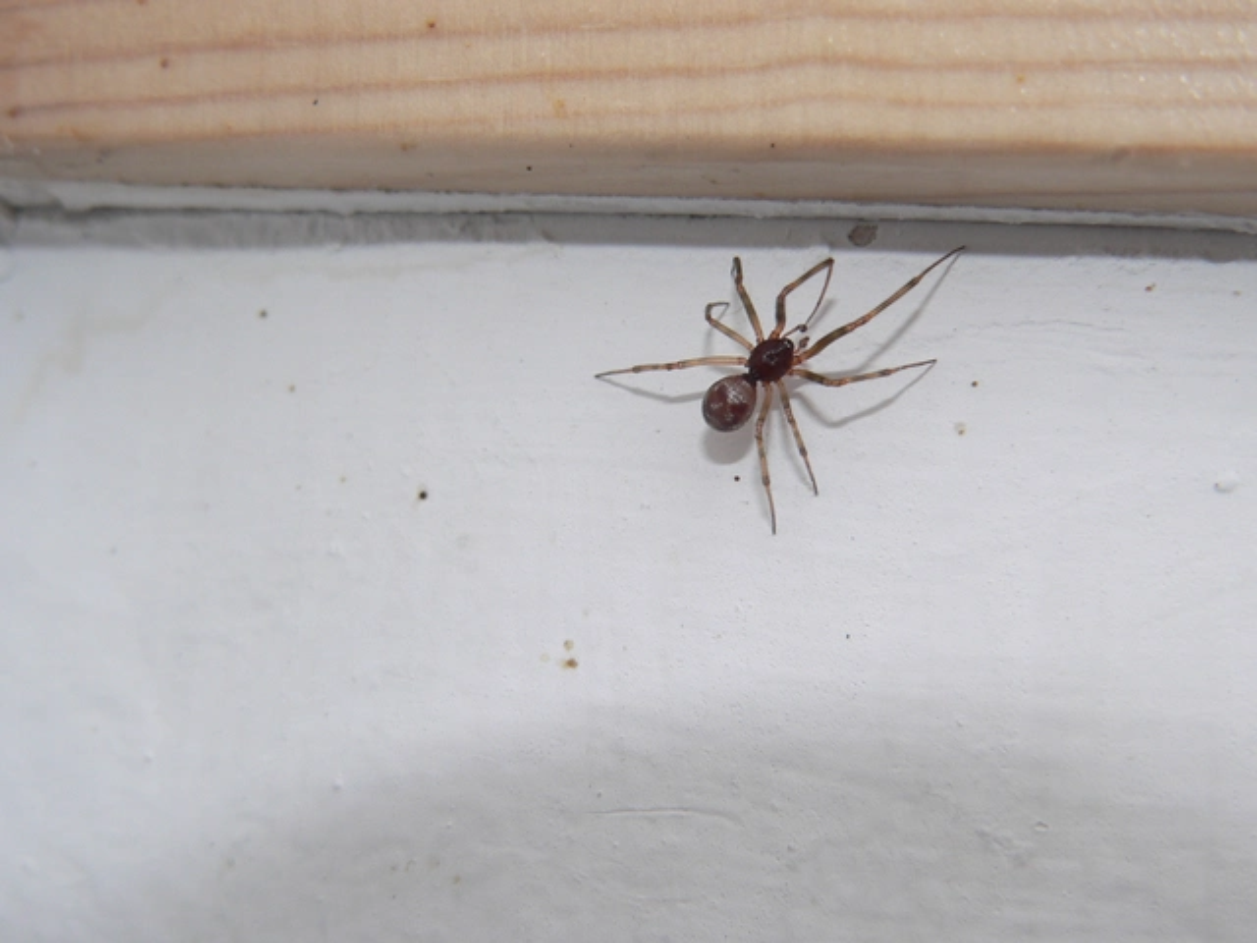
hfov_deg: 23.3
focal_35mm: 84
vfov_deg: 17.6
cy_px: 472
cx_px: 628
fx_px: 3050
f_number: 4
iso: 100
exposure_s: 1/125
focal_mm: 13.9
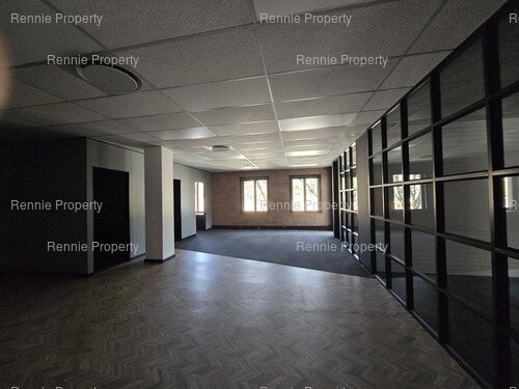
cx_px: 260
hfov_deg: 106.2
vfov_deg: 89.9
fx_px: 195
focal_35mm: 13
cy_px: 194
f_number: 2.2
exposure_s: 1/50
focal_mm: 1.7
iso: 640
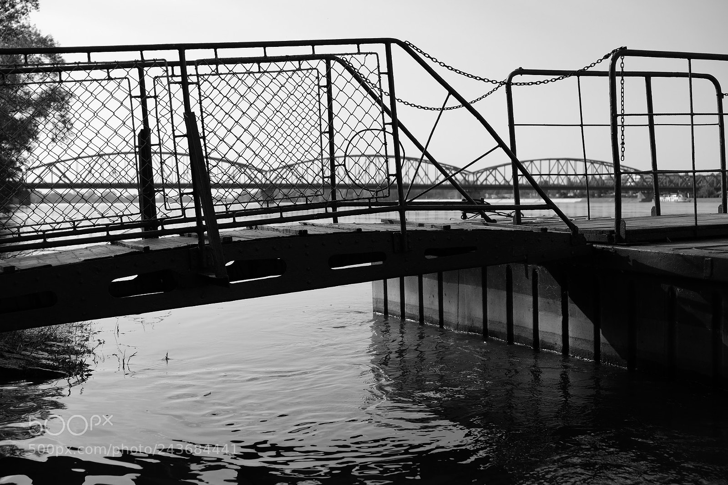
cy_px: 242
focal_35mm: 45
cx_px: 364
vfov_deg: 29.9
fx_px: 910
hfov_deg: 43.6
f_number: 3.6
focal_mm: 30.2
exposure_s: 1/1900
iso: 200
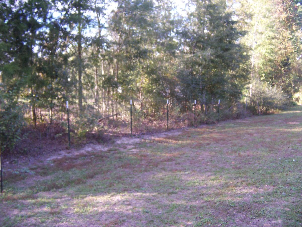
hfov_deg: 55.4
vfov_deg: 42.9
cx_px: 151
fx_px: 288
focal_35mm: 33
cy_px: 114
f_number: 2.8
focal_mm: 5.5
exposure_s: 1/60
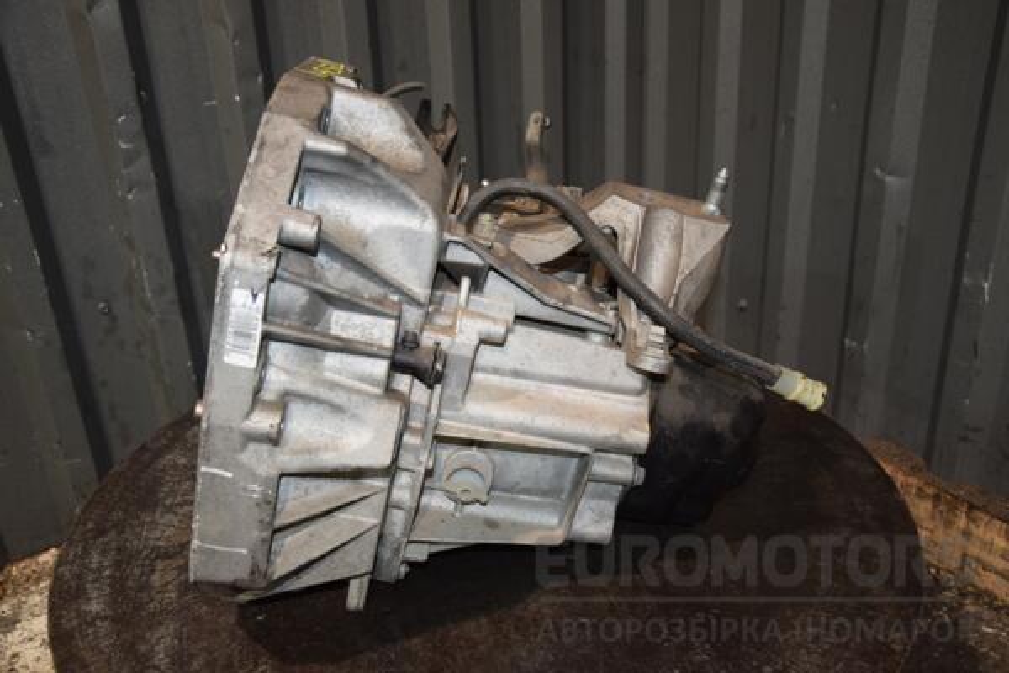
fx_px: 925
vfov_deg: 40.0
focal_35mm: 33
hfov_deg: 57.2
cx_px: 504
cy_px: 336
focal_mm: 22
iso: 800
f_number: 5
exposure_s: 1/60
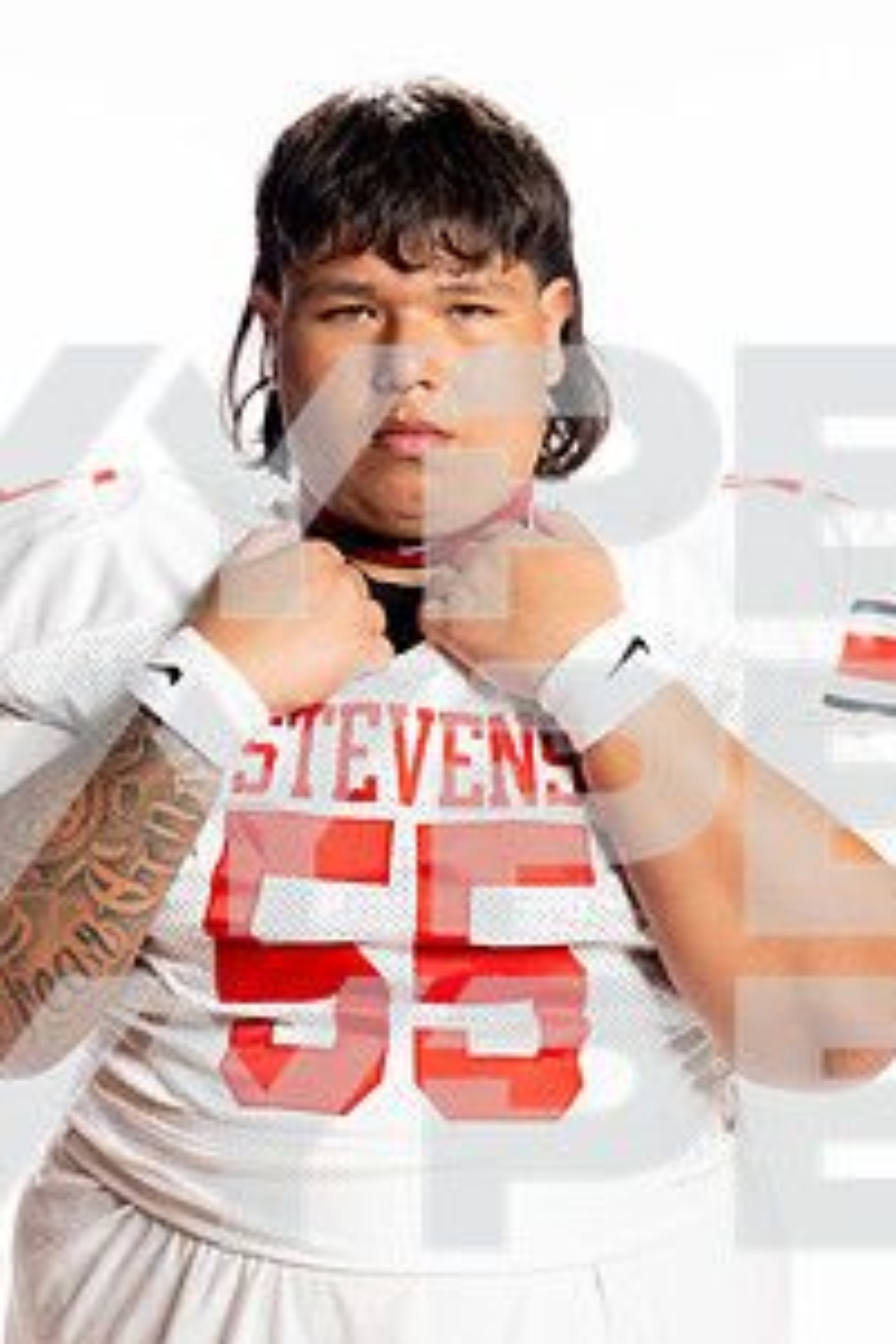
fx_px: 3472
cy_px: 802
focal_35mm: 93
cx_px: 381
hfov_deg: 14.7
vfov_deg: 21.9
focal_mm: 62
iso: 800
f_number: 8
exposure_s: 1/250
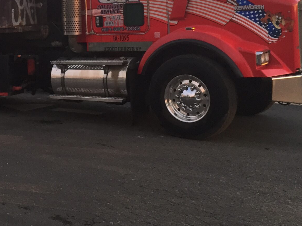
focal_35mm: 64
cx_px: 52
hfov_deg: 29.4
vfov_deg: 22.3
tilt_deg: +1.5
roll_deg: +0.4
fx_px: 558
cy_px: 13
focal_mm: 4.15
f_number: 2.2
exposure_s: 1/30
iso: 64
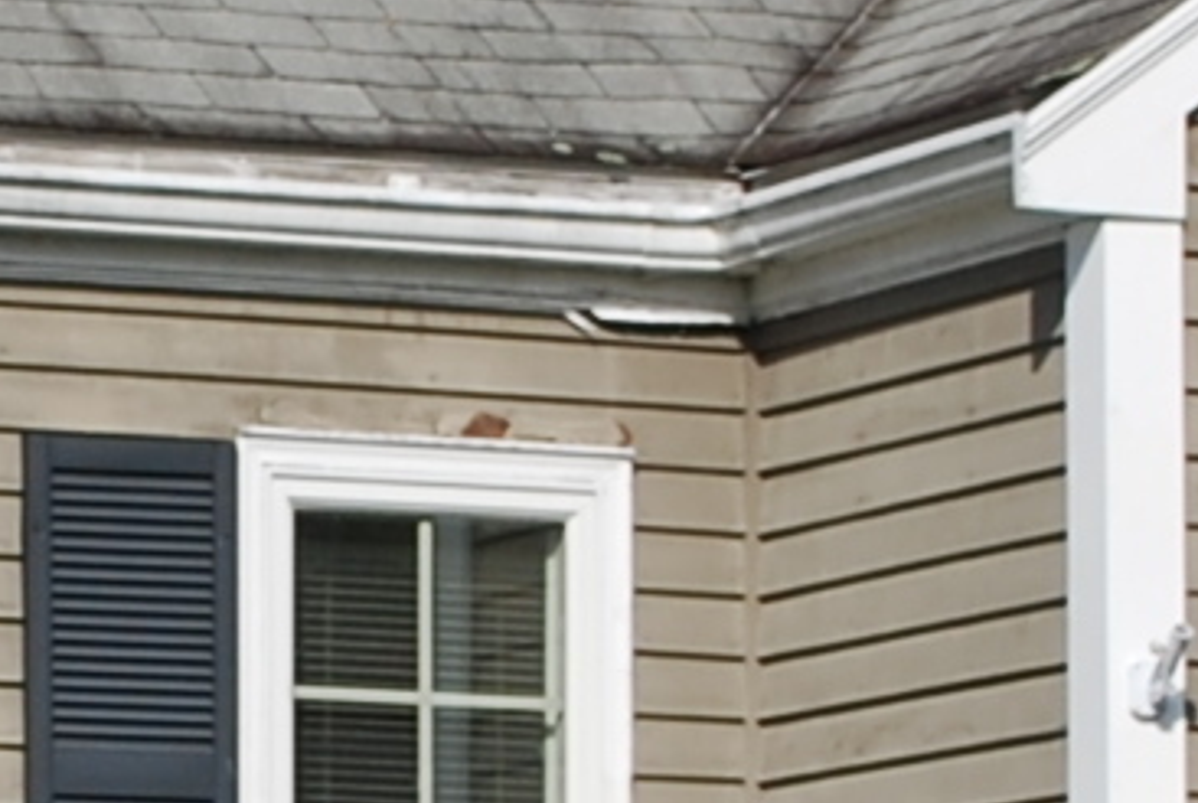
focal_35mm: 284
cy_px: 588
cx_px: 16
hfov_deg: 7.2
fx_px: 9466
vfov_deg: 4.9
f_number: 8
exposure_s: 1/250
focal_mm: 24
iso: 100
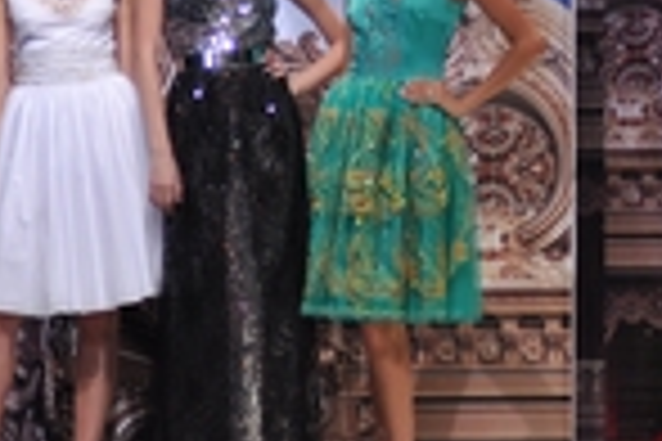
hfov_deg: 4.8
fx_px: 7796
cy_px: -52
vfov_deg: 3.2
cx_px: 842
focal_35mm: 424
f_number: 3.2
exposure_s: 1/80
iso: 640
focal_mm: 80
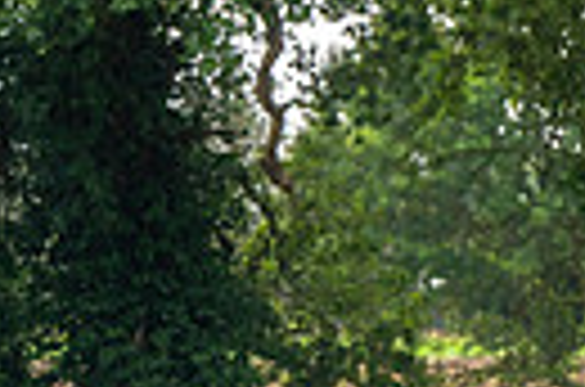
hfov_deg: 3.8
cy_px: 574
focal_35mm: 537
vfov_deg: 2.5
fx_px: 8705
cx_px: -544
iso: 500
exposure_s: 1/640
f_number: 6.3
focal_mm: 120
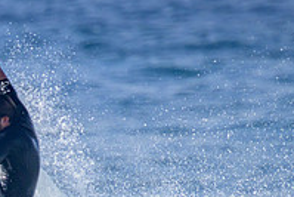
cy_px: 248
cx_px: -61
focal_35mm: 2327
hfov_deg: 0.9
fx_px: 19017
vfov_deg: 0.6
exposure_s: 1/2000
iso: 800
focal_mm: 800
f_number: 11
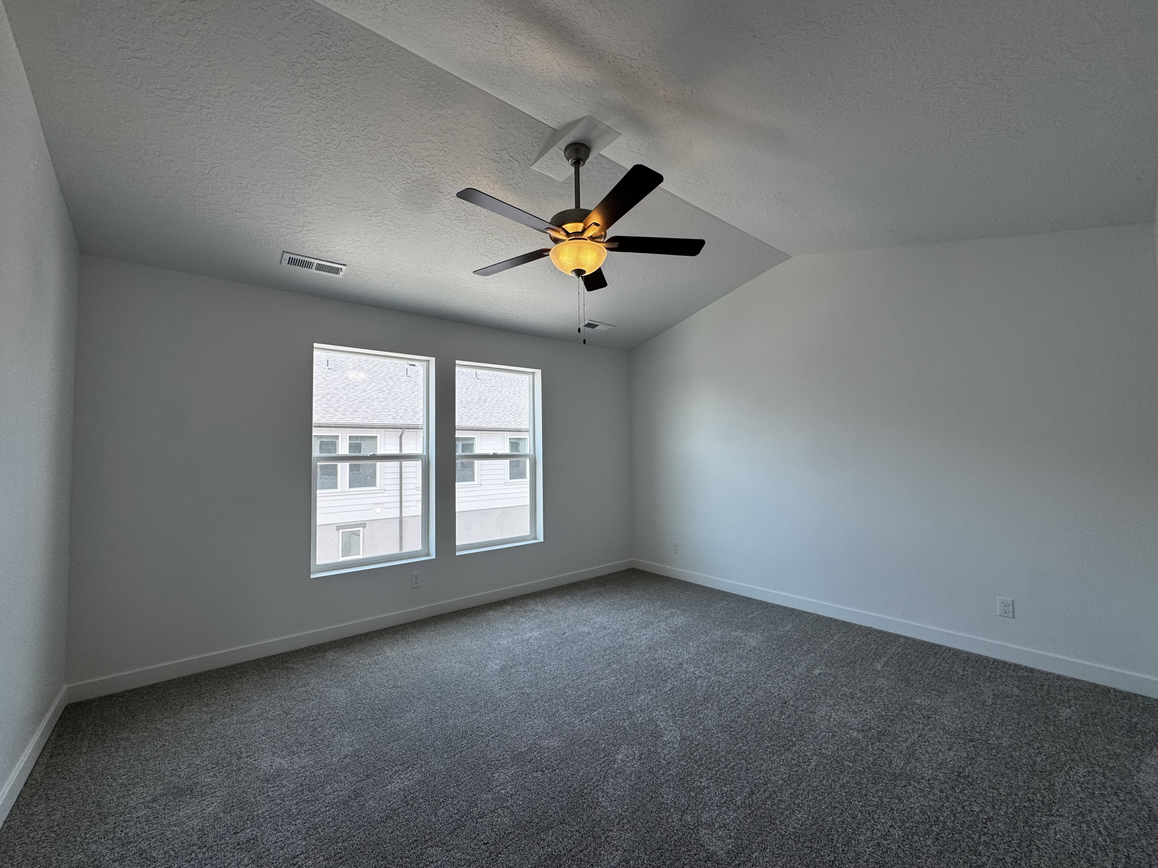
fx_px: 468
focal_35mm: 14
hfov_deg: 102.1
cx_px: 579
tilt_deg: +2.4
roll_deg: +0.2
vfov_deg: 85.7
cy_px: 434
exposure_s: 1/183
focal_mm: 2.22
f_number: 2.2
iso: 40
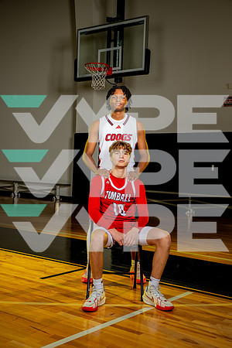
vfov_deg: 39.6
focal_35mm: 50
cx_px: 116
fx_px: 483
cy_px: 174
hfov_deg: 27.0
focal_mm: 50
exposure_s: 1/125
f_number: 8
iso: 100
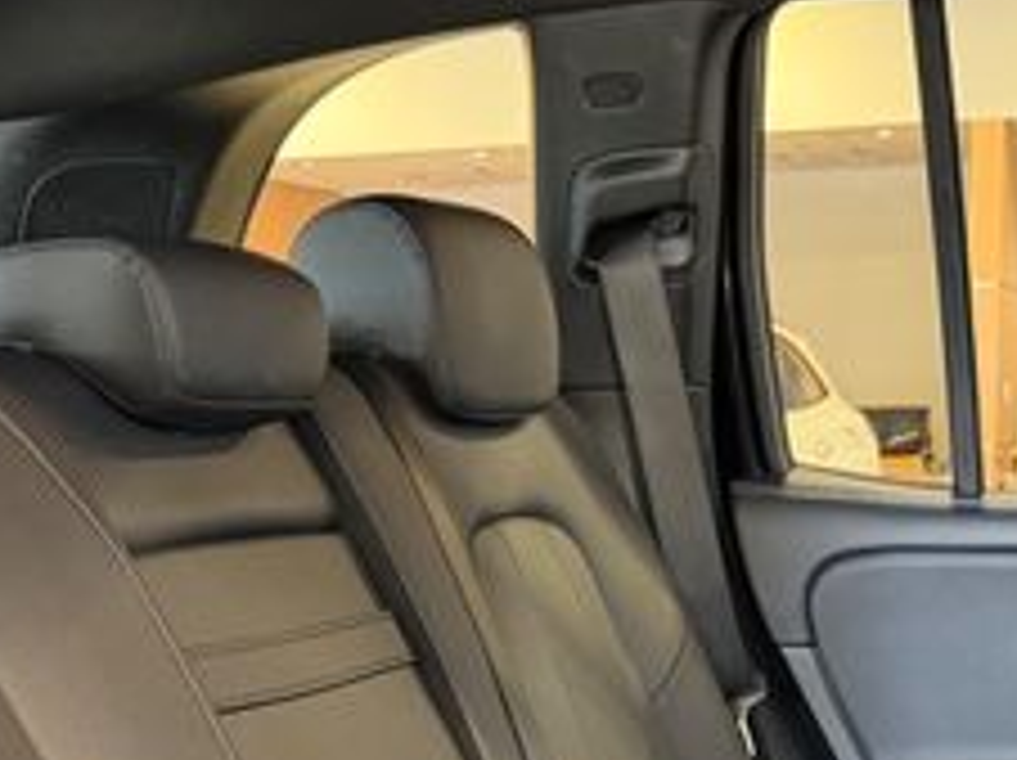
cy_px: 1043
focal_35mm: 68
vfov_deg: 19.5
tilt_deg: -17.9
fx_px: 1996
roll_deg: +1.4
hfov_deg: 28.2
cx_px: 752
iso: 1000
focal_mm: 6.76
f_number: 1.78
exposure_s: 1/40
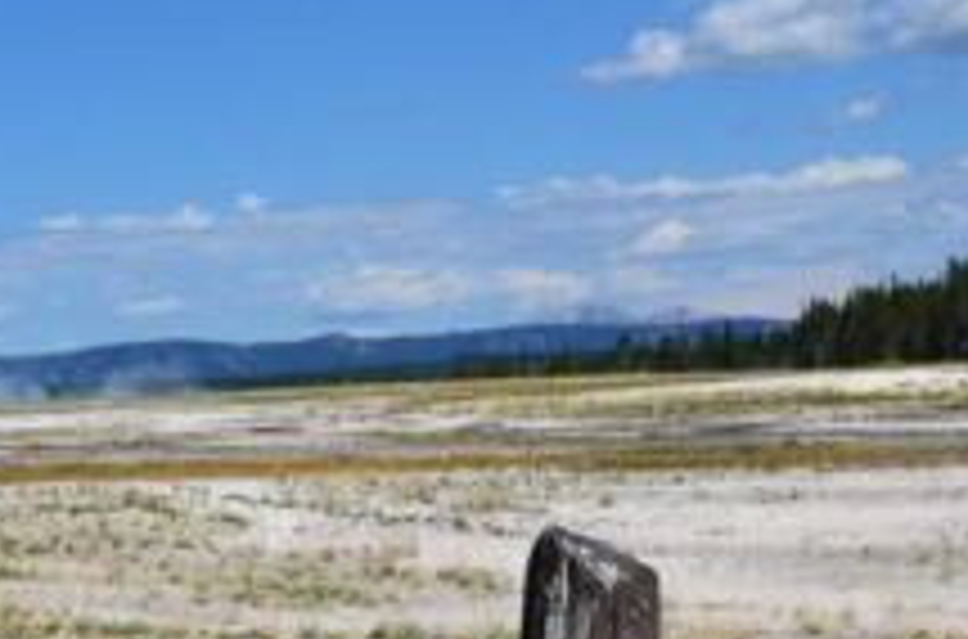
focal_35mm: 120
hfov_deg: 16.5
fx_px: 3230
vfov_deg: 11.1
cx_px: -104
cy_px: 718
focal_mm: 27
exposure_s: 1/200
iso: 100
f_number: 13
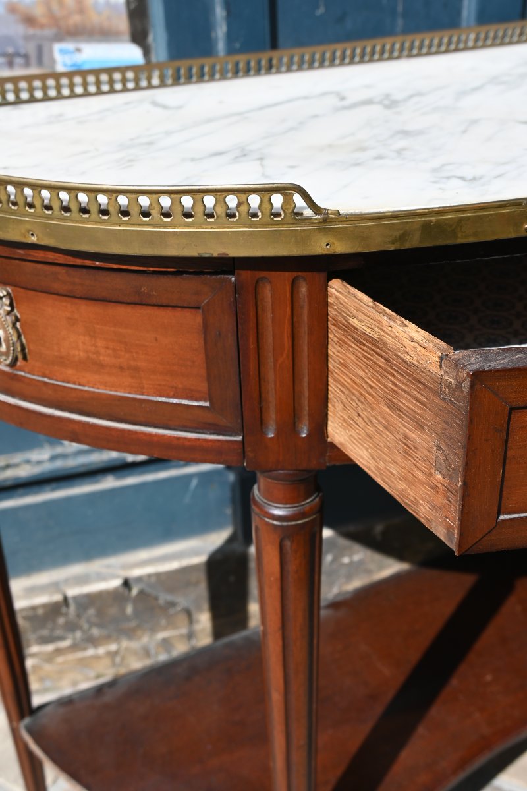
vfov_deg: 49.6
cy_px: 396
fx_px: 856
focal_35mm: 39
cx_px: 264
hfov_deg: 34.2
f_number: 6.3
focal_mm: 26
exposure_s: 1/320
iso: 100
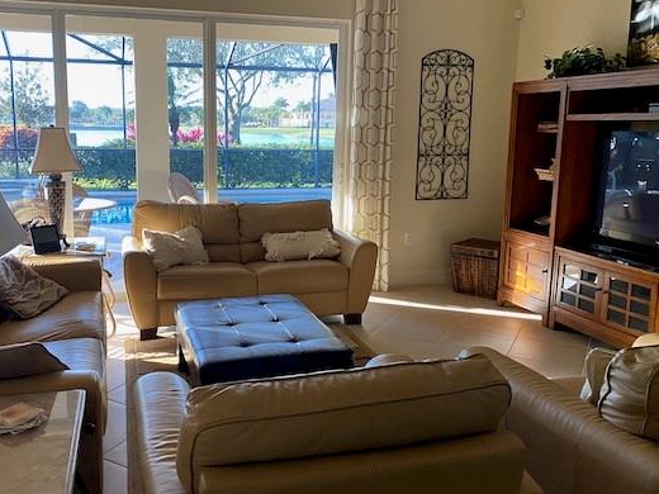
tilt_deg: -10.1
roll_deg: -1.1
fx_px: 609
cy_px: 231
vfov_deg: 44.1
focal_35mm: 32
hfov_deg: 56.6
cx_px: 279
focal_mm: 4.25
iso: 125
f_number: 1.8
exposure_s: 1/89
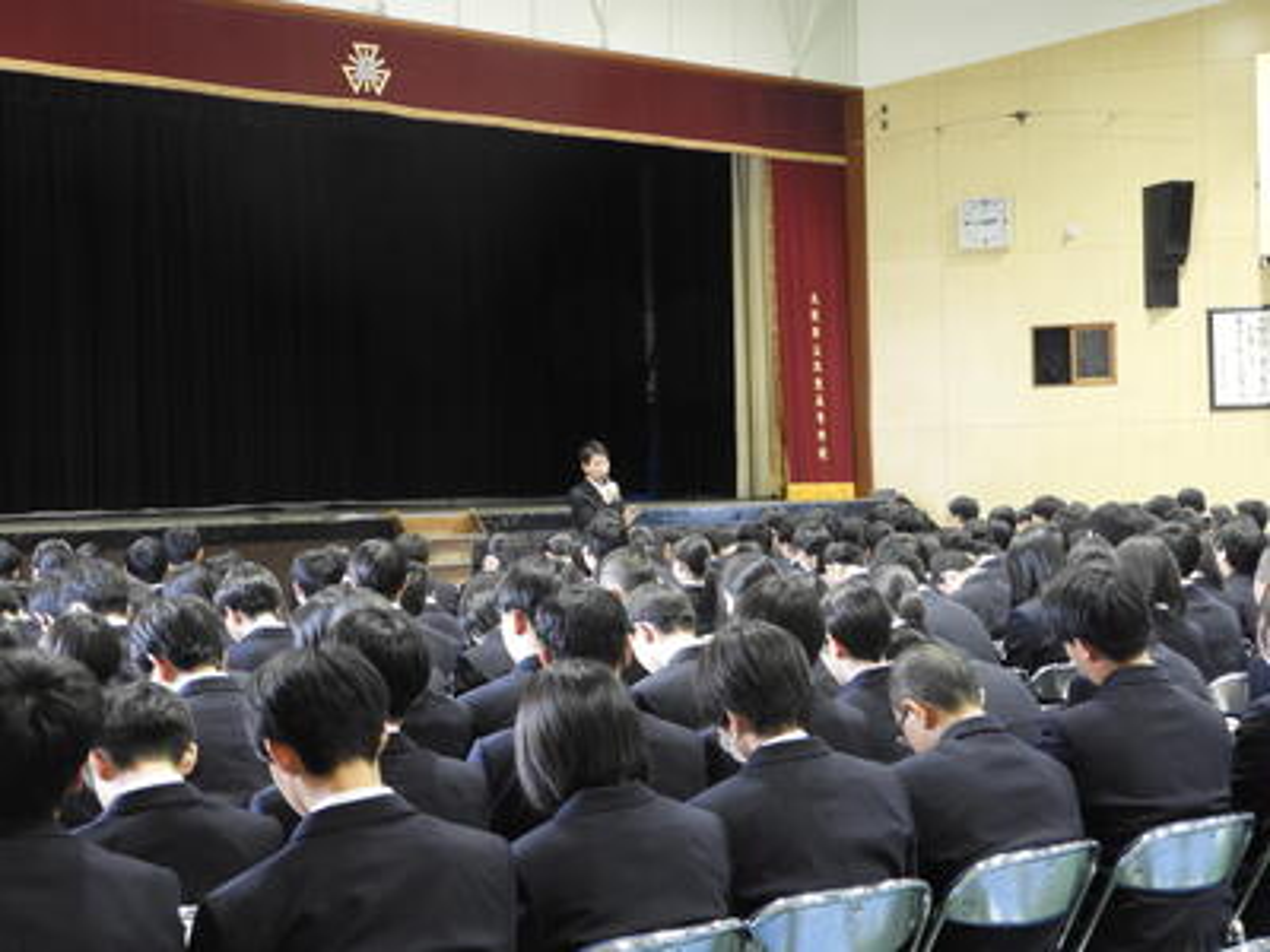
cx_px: 635
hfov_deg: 34.9
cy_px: 476
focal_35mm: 55
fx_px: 2018
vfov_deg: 26.6
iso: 400
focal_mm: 9.9
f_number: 4
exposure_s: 1/13
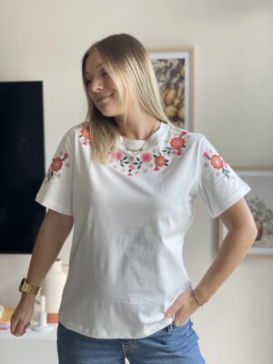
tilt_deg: -2.3
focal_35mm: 52
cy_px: 182
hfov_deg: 28.0
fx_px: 547
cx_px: 136
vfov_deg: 36.8
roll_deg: +1.0
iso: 100
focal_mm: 6
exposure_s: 1/122
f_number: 2
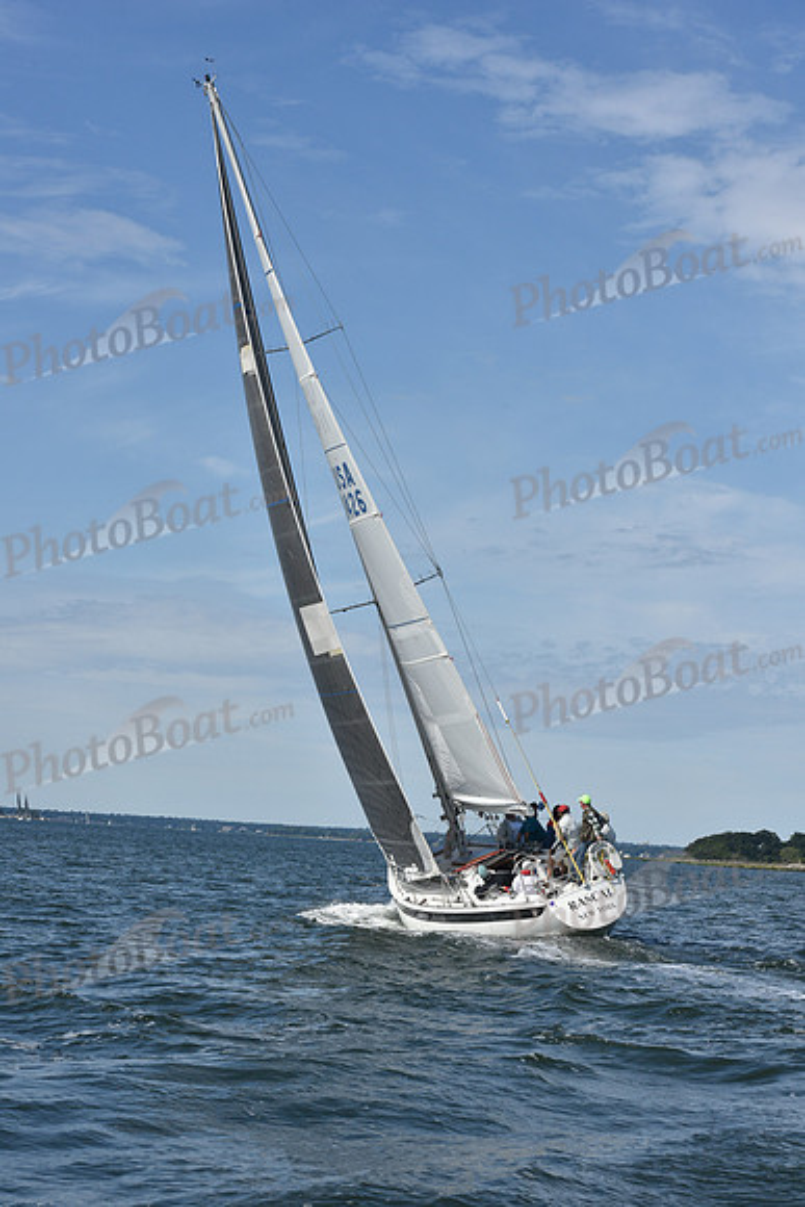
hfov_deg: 19.5
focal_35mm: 70
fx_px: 2346
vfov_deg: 28.8
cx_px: 402
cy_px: 604
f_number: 11
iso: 320
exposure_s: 1/1000
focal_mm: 70
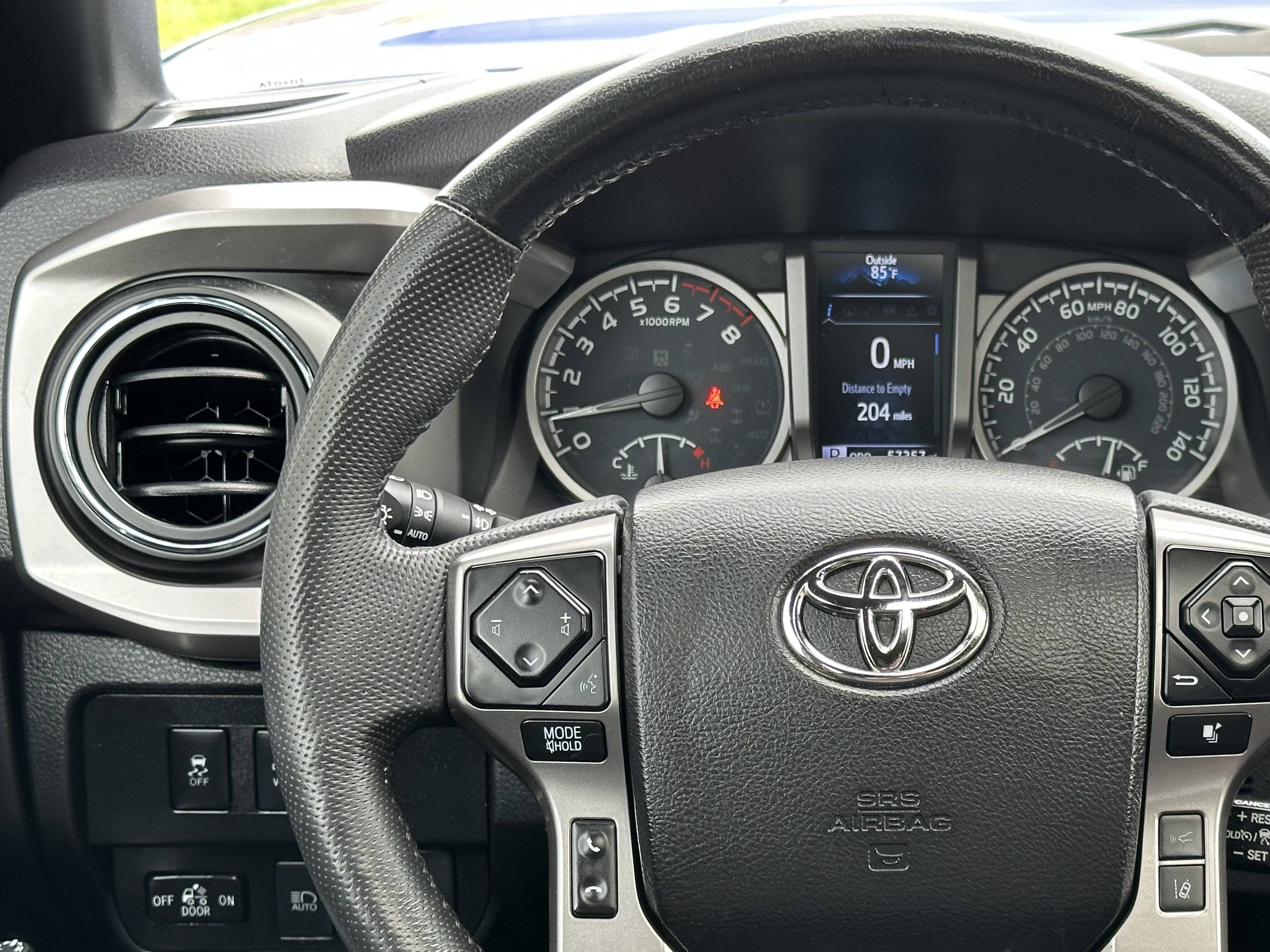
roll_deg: +2.3
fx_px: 2458
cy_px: 612
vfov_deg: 21.9
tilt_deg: -20.1
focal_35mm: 67
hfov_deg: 28.8
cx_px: 843
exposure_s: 1/74
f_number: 1.78
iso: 80
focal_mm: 6.86
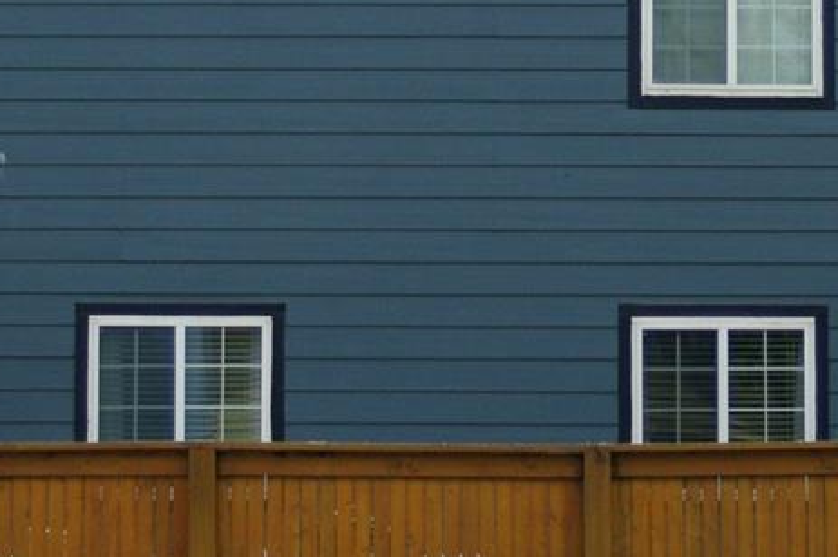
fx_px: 3373
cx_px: 666
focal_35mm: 145
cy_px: 290
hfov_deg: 14.1
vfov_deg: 9.4
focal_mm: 28
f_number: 3.5
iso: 400
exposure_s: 1/3000
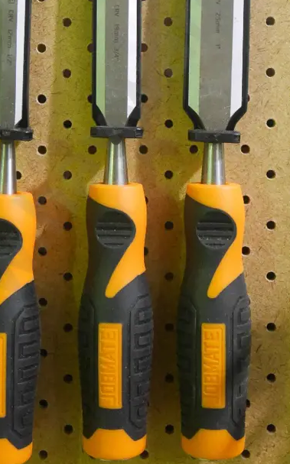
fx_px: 861
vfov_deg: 29.4
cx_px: 149
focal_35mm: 68
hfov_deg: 19.1
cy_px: 81
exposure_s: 1/40
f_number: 4.3
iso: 3200
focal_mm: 19
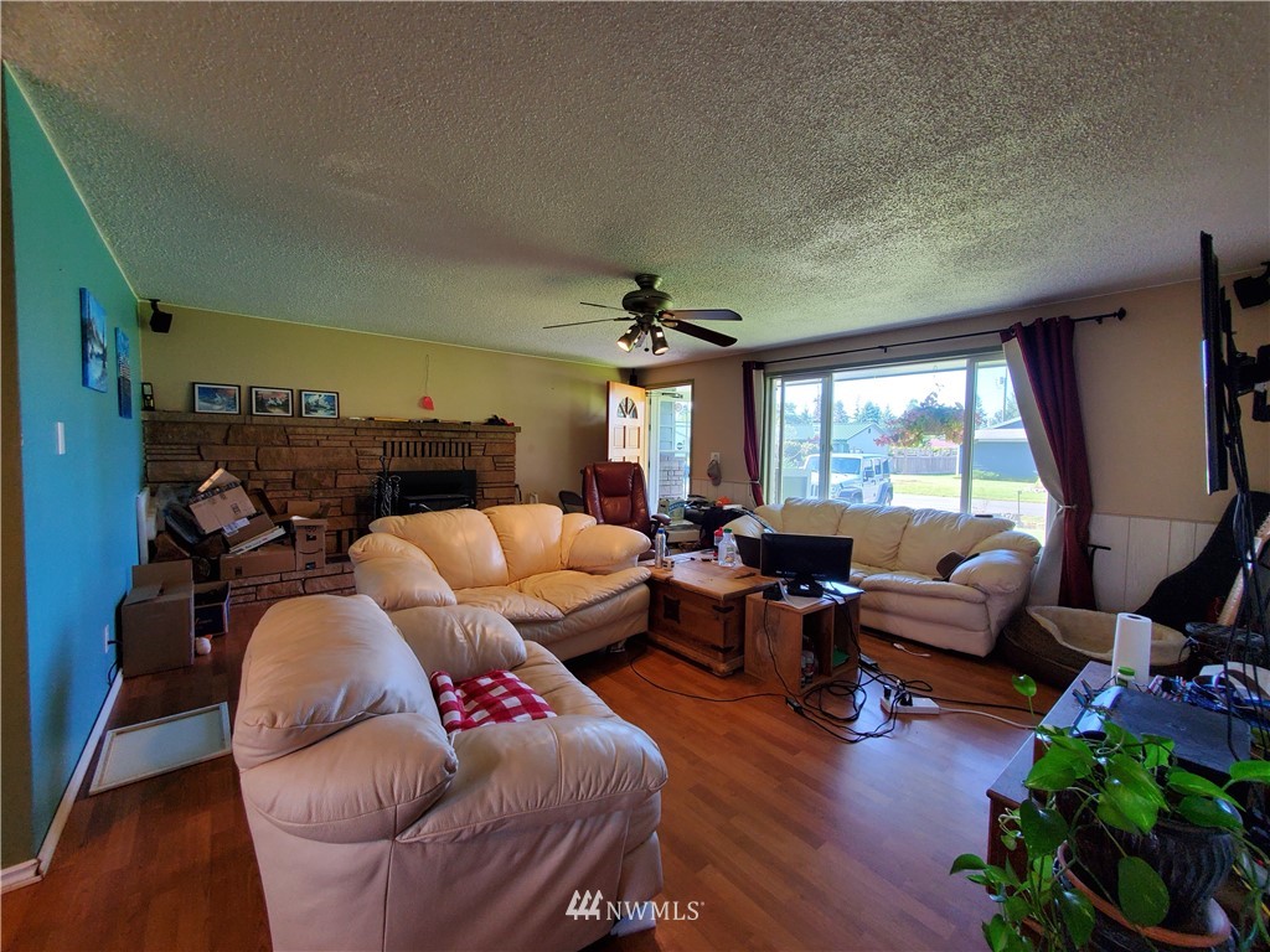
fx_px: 477
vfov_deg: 89.9
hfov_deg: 106.2
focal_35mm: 13
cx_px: 635
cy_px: 476
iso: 200
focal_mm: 1.8
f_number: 2.2
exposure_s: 1/59
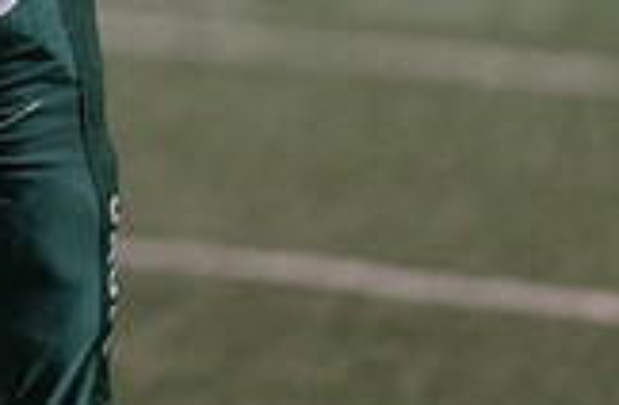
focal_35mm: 769
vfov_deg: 1.8
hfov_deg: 2.7
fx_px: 13147
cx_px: -330
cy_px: -336
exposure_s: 1/1000
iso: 6400
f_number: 2.8
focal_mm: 198
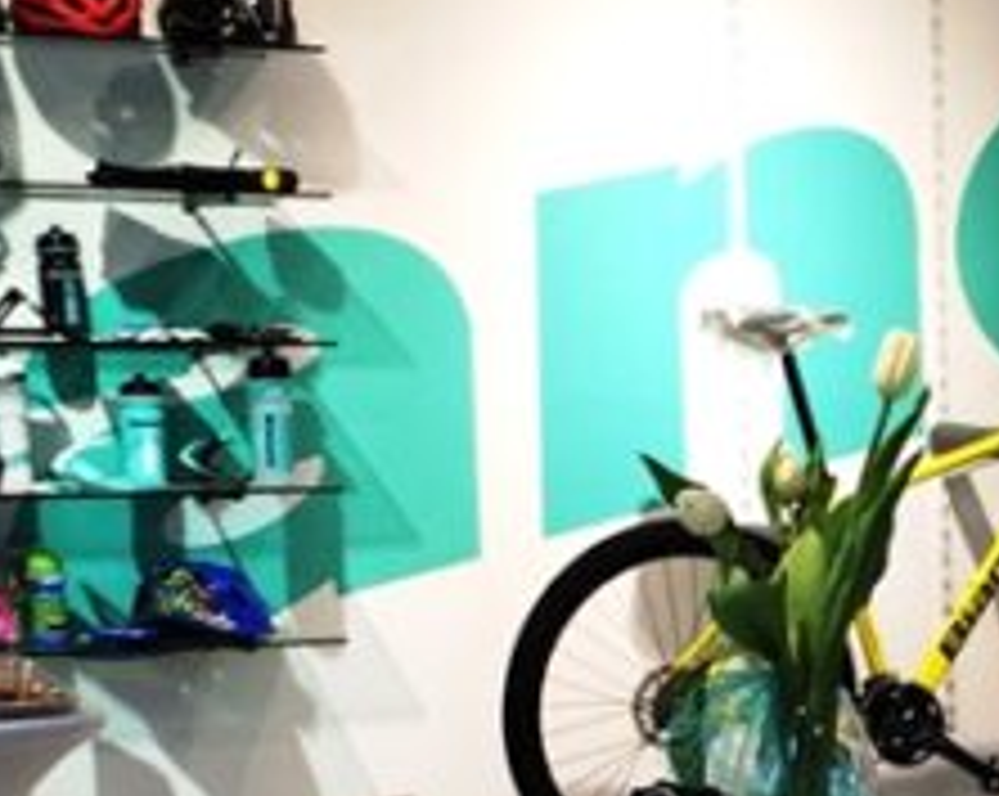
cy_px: 843
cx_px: 1030
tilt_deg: -7.4
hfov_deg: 16.4
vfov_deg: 13.2
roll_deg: +1.2
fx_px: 3396
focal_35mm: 115
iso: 32
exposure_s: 1/50
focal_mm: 4.15
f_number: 2.2
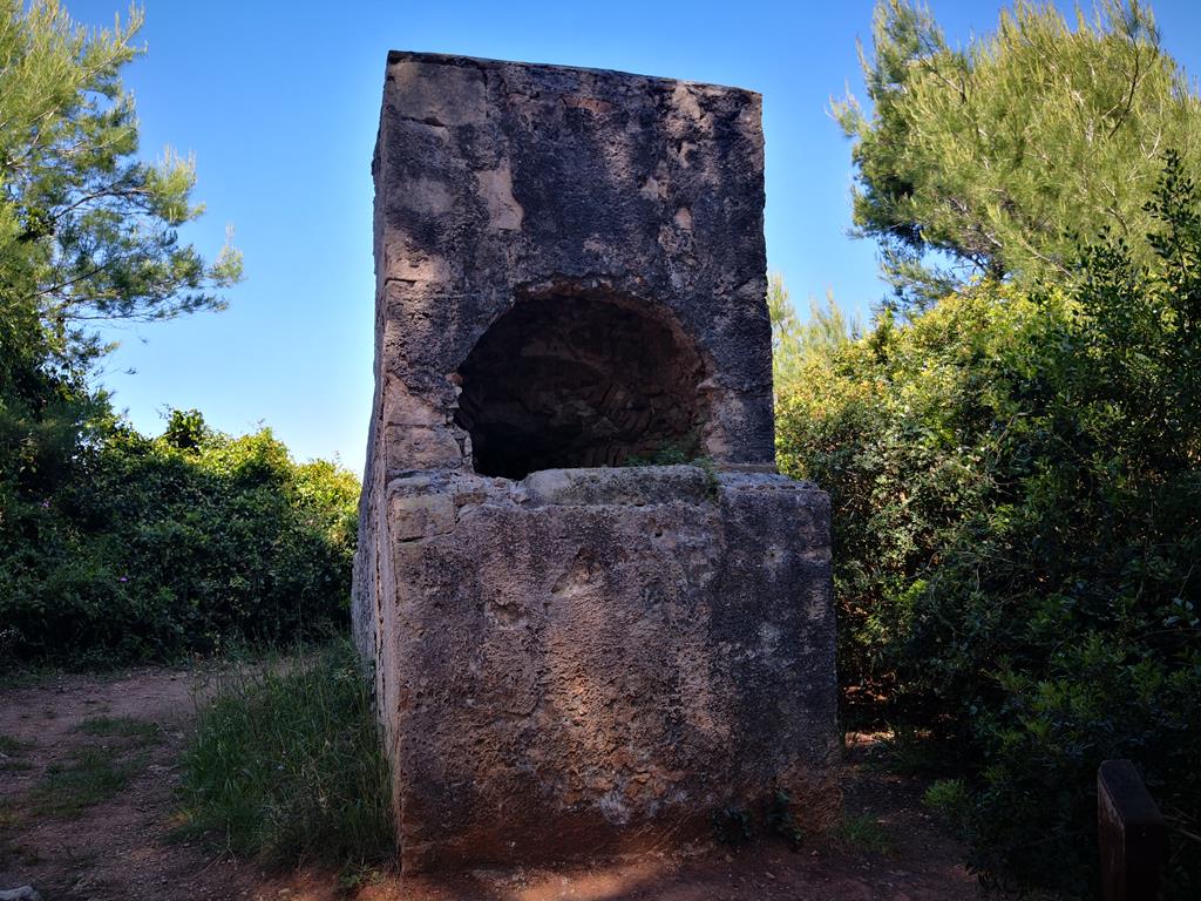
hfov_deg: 65.3
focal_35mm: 27
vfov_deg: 51.4
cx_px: 600
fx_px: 937
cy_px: 450
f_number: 1.6
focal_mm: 3.95
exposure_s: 1/657
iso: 50
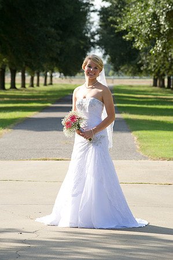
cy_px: 130
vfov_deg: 10.8
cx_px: 86
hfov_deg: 7.2
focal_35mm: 190
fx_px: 1373
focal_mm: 190
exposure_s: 1/250
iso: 250
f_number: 7.1
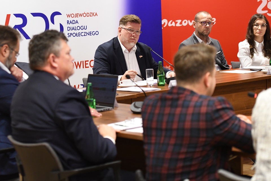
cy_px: 90
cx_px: 136
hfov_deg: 19.5
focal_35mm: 105
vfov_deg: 13.0
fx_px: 790
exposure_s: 1/250
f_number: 2.8
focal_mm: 70
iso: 3200
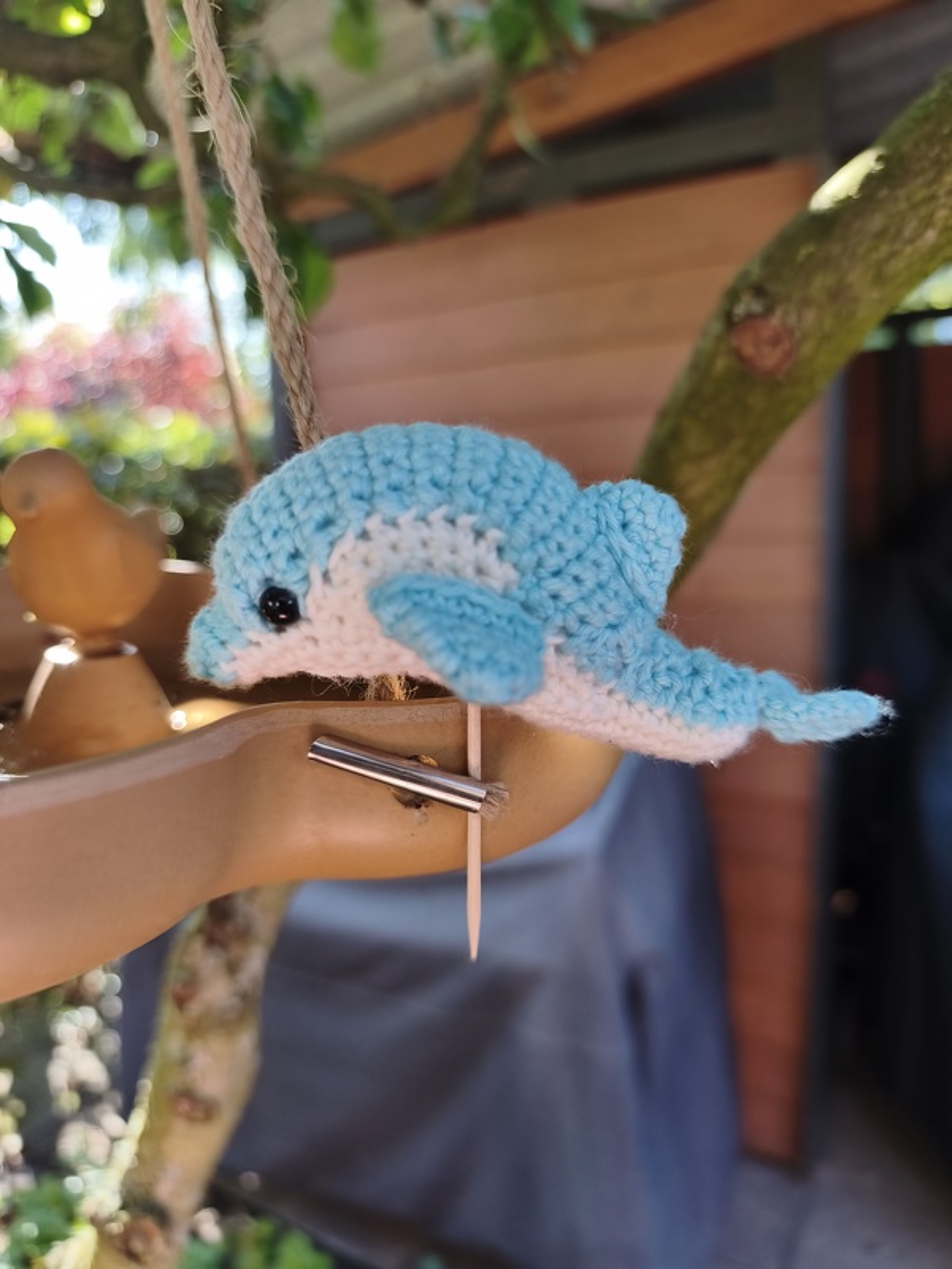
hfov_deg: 58.9
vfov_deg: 73.9
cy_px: 634
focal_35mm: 23
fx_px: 843
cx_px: 476
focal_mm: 6.06
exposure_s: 1/100
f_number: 1.7
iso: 64
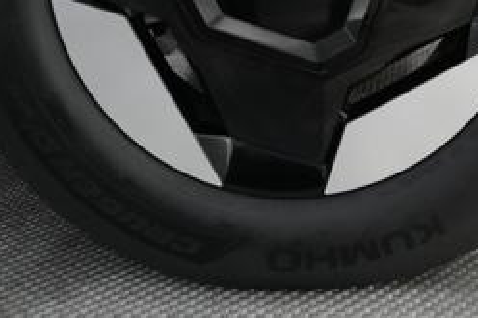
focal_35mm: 62
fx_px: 823
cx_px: 301
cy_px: -40
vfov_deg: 20.7
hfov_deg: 32.2
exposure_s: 1/160
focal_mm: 24
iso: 3200
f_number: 2.8
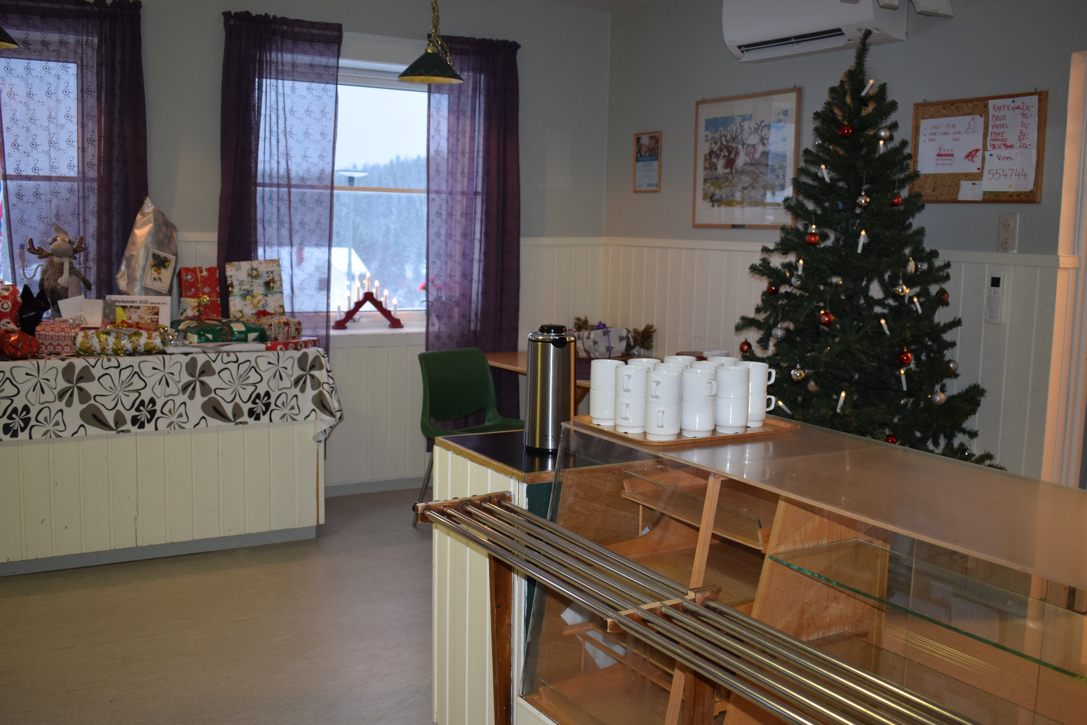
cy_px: 362
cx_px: 544
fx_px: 1087
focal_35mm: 36
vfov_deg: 36.9
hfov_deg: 53.1
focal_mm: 24
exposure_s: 1/60
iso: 800
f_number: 3.8
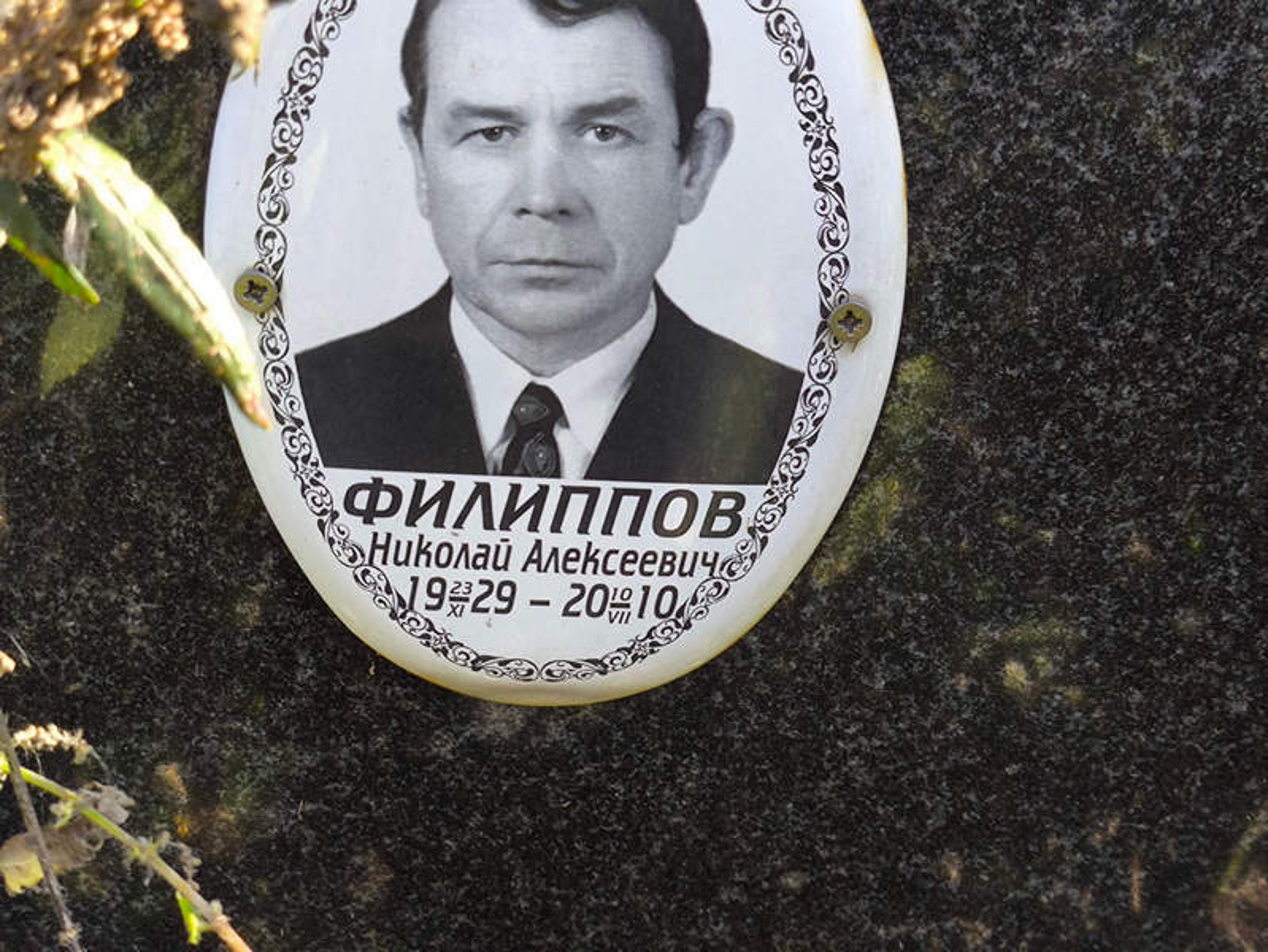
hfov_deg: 38.2
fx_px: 1832
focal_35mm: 50
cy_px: 476
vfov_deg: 29.1
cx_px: 634
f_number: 1.7
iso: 50
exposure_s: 1/119
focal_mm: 4.71
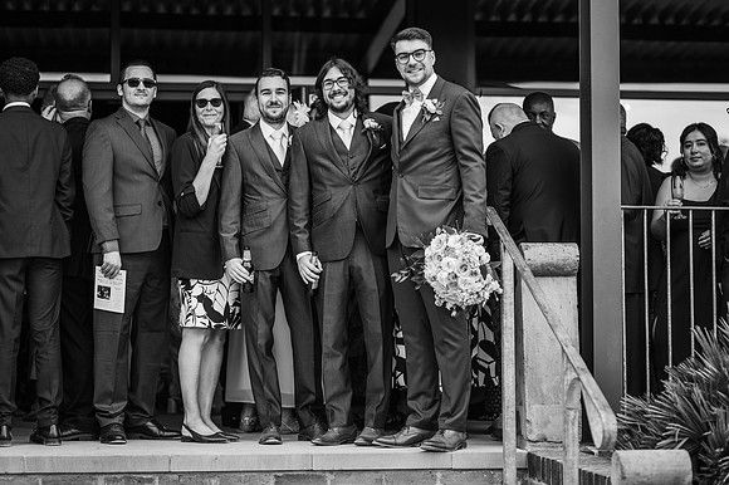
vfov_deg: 16.1
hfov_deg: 23.9
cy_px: 242
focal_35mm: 85
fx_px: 1720
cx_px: 364
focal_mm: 85
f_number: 2.2
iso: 110
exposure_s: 1/200
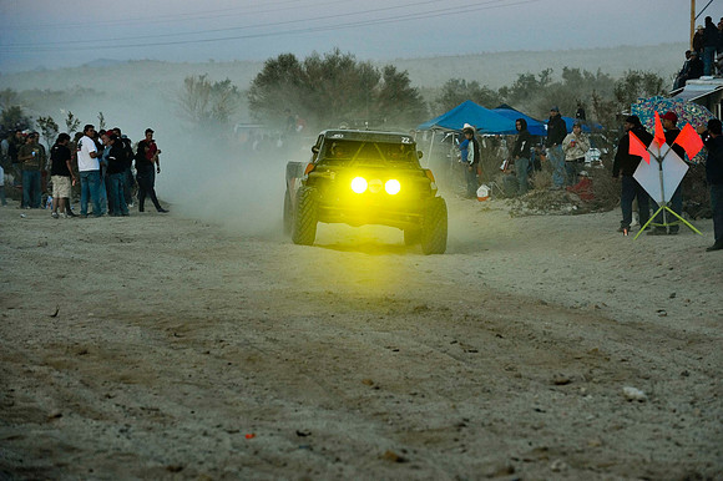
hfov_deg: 10.8
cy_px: 240
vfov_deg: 7.2
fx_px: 3814
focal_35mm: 190
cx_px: 362
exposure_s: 1/500
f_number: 7.1
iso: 1000
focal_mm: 190
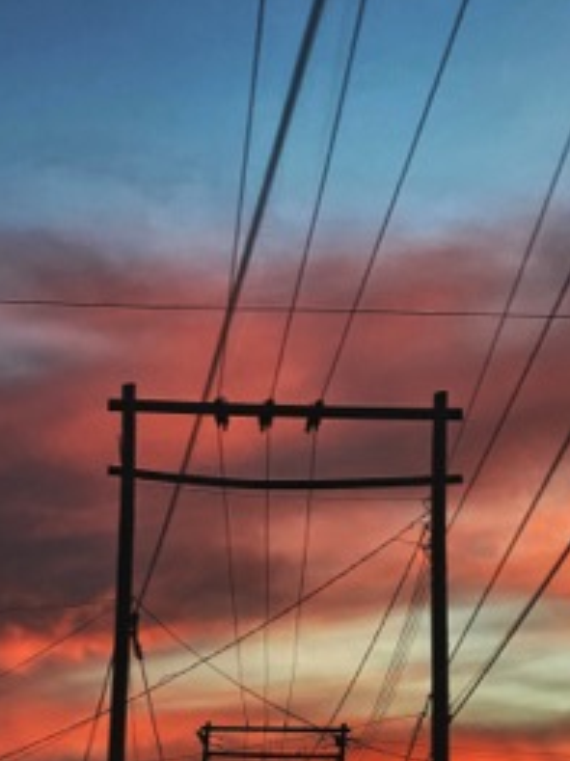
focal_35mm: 79
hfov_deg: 18.6
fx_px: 1736
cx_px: 312
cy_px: 547
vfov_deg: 24.5
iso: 160
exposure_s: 1/85
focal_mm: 6
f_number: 2
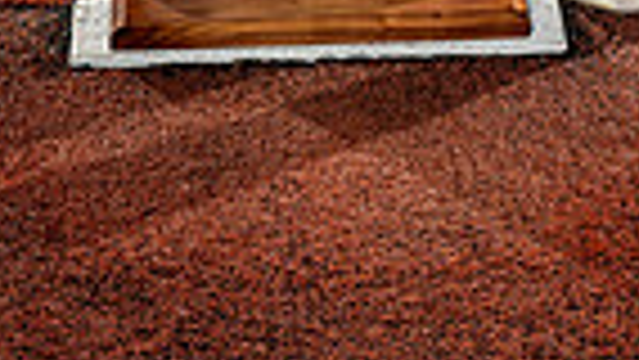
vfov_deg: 7.1
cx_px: 540
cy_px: -536
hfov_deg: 13.4
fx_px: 2695
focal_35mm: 159
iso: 800
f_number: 5.6
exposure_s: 1/250
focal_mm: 48
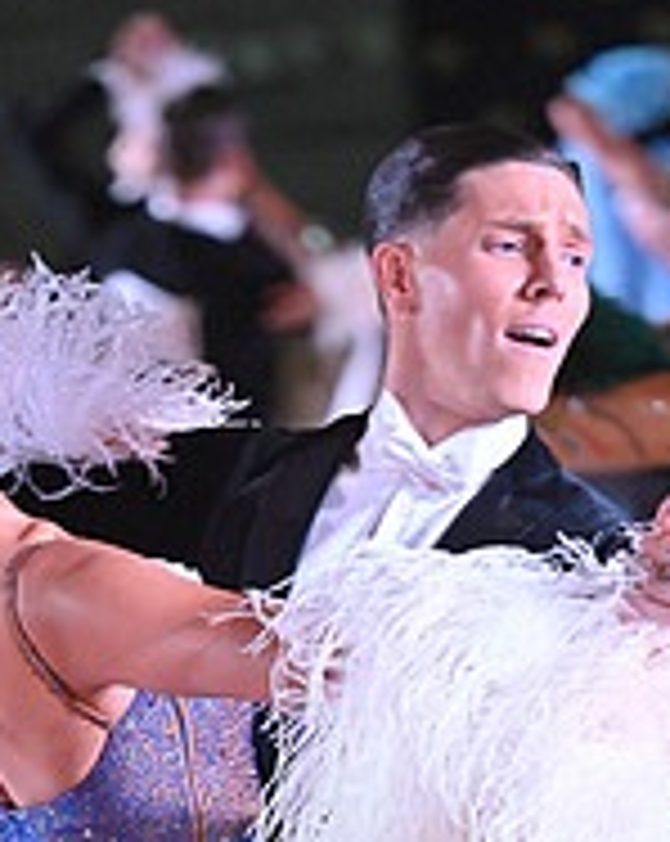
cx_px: 169
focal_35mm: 510
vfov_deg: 3.8
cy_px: 1094
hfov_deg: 3.0
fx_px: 12672
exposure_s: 1/400
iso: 5000
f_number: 4
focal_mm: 175
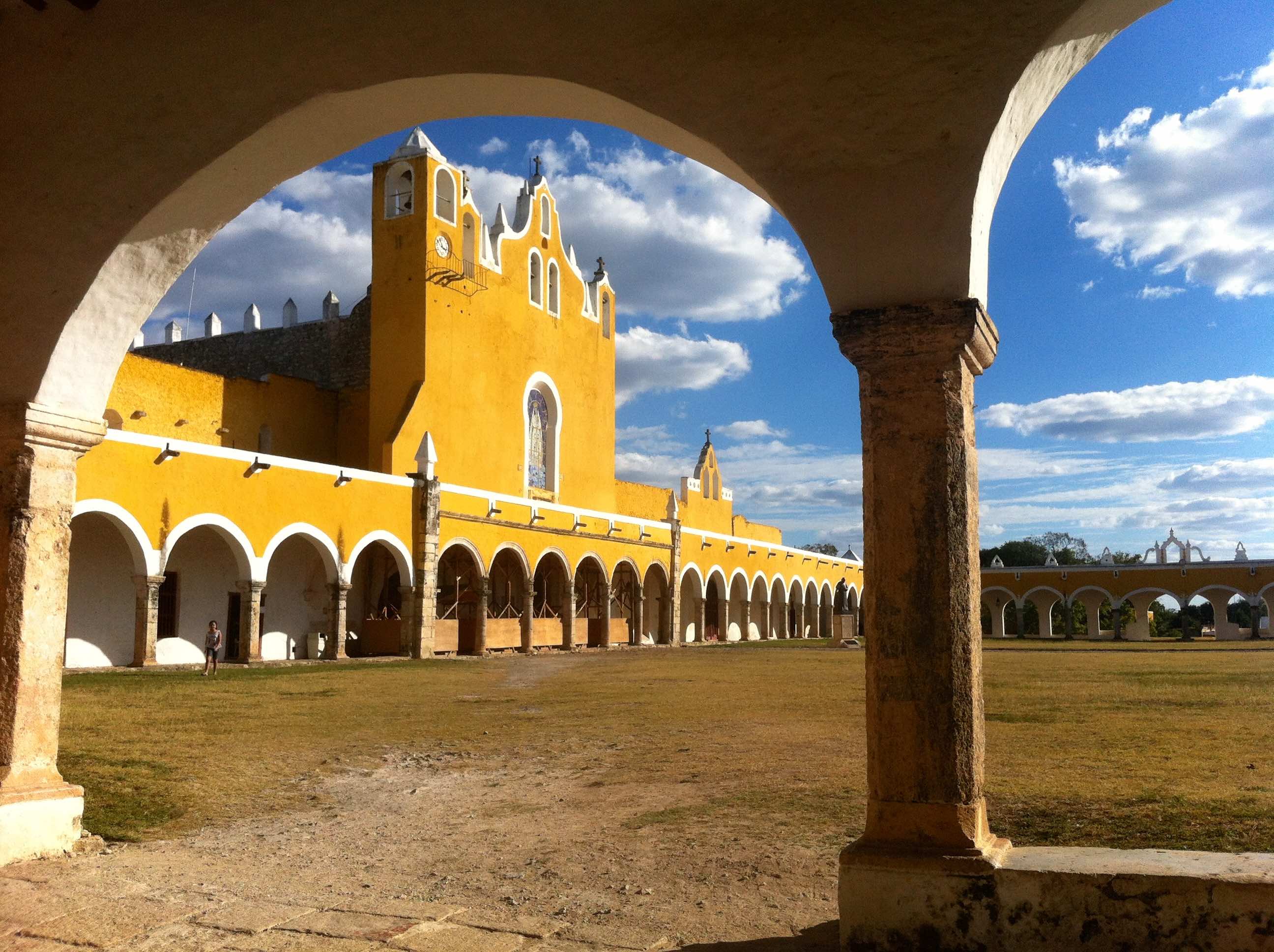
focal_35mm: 35
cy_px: 476
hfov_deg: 52.7
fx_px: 1286
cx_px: 637
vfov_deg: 40.6
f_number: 2.8
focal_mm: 3.85
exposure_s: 1/2155
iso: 80
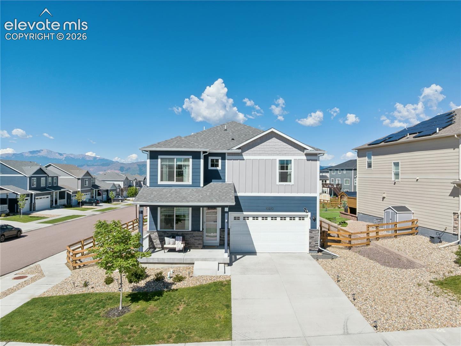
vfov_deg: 56.8
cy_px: 173
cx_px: 230
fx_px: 319
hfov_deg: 71.6
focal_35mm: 24
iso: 100
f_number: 10
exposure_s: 1/240
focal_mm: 12.3
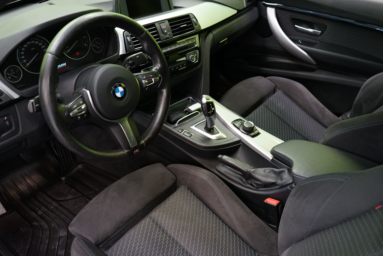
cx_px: 192
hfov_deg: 60.3
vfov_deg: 42.3
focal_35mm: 31
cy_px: 128
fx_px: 330
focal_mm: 31
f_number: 4.5
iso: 1600
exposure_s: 1/20
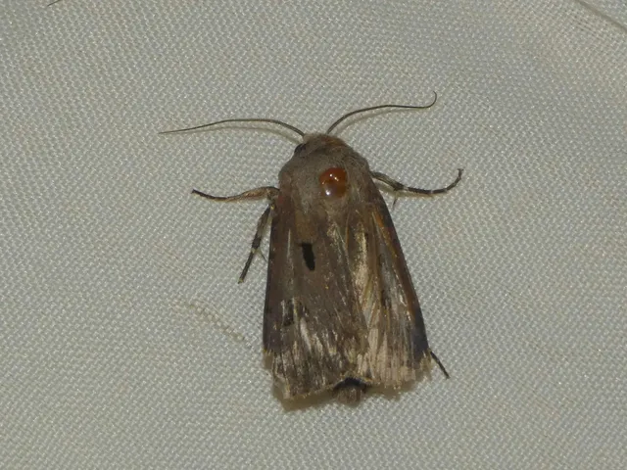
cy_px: 235
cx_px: 314
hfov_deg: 14.6
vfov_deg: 11.0
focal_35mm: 135
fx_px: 2445
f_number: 5.3
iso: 80
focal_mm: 24.2
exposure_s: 1/50
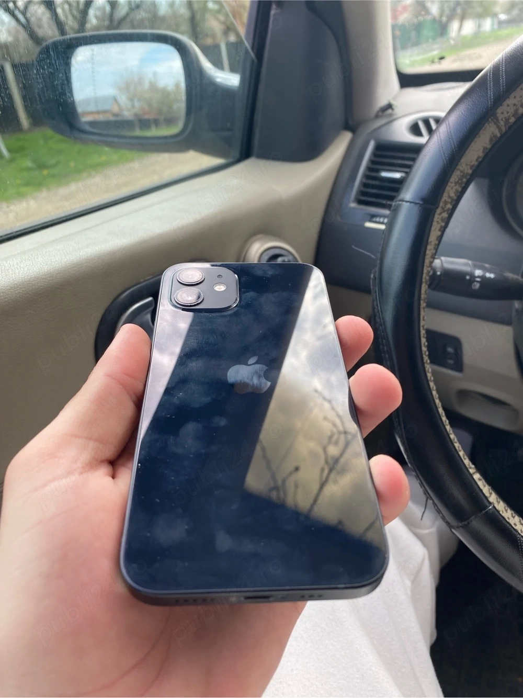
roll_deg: +8.2
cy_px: 349
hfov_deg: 53.0
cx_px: 262
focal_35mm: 26
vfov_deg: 67.3
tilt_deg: -29.0
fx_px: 524
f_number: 1.8
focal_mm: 4.25
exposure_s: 1/316
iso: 32
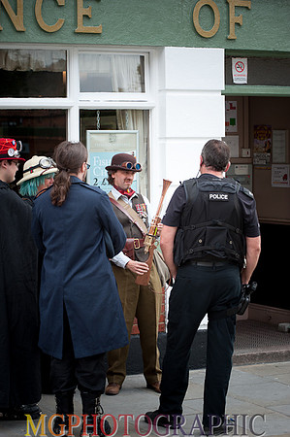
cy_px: 218
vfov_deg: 19.5
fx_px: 1272
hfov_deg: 13.0
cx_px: 145
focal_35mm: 105
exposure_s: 1/125
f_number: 5.6
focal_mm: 105
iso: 200
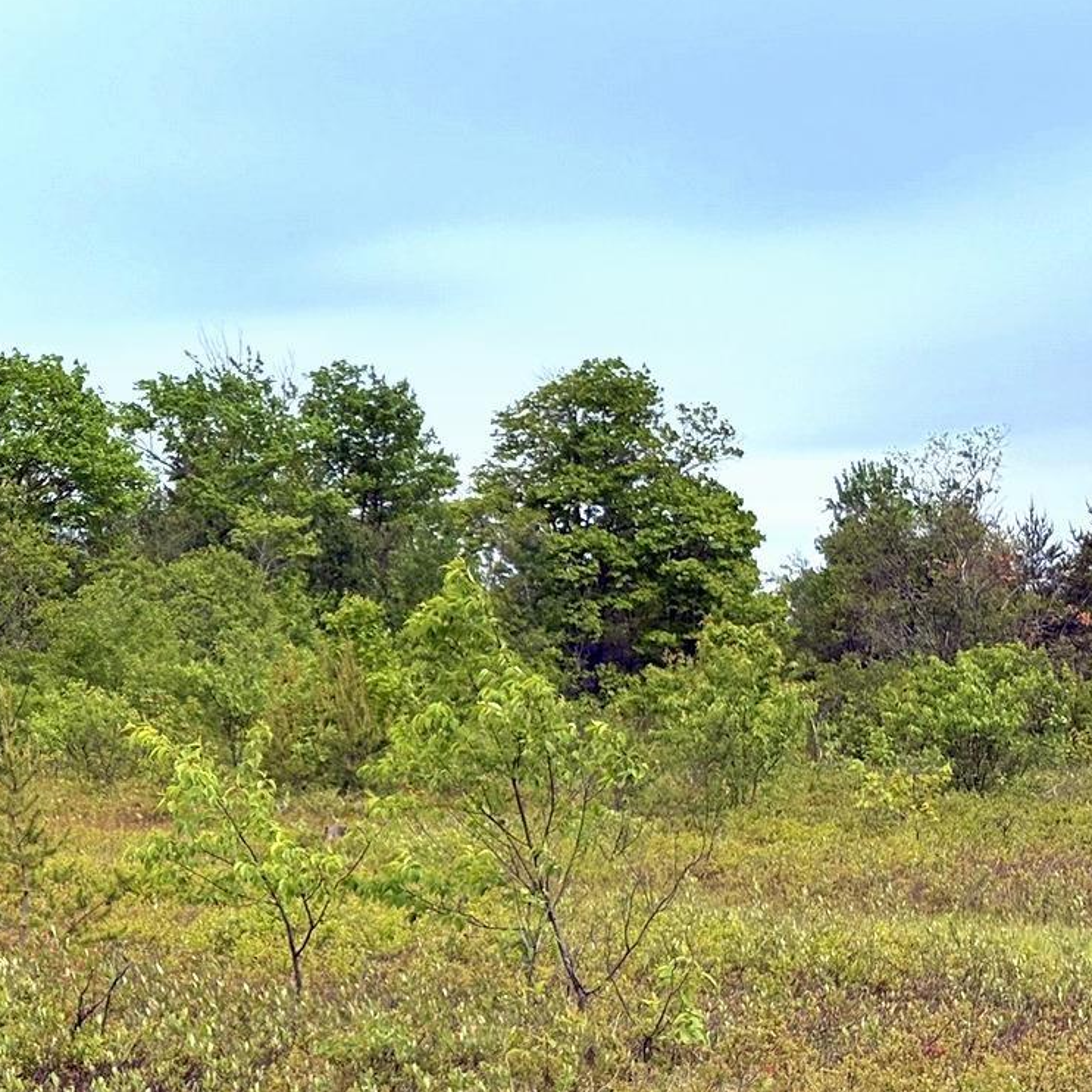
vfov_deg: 17.6
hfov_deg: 17.1
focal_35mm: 99
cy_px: 636
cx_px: -32
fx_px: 3533
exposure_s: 1/3636
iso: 32
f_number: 1.6
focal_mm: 5.96
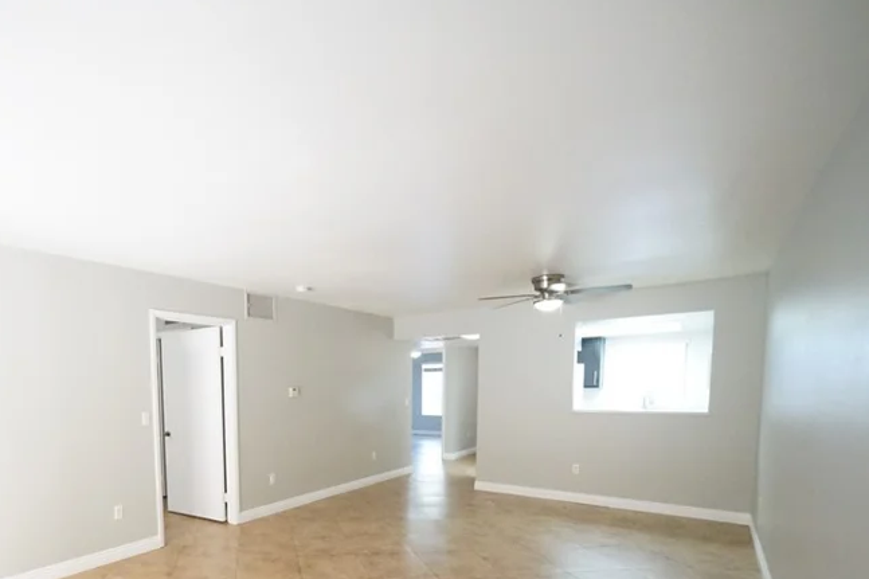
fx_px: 458
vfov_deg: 61.3
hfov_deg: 83.1
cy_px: 427
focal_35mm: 19
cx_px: 270
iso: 12800
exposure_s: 1/80
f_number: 9
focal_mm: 12
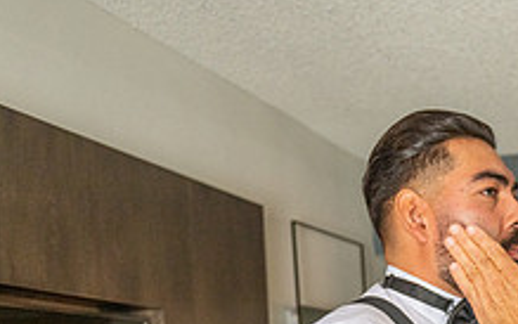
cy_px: 415
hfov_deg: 26.1
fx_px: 1031
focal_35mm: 73
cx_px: 563
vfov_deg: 16.9
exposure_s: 1/200
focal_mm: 27
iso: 1250
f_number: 3.2
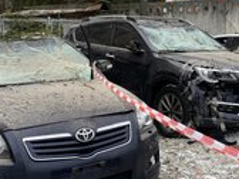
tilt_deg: -1.9
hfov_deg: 30.9
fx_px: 428
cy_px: 63
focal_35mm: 62
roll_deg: -0.9
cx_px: 166
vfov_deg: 23.6
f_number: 1.8
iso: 64
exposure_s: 1/121
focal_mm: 4.25
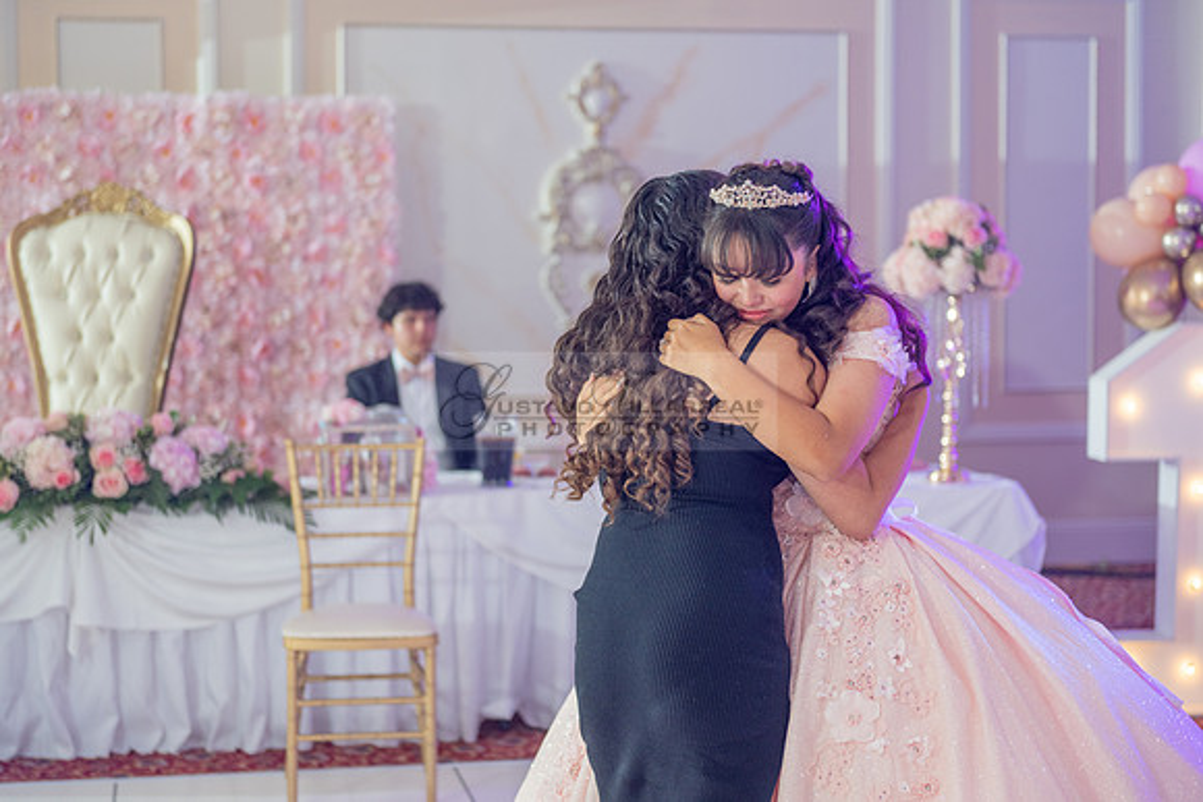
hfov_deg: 28.8
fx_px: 2340
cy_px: 401
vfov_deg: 19.5
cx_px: 602
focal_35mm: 70
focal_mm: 70
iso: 400
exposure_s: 1/100
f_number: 2.8
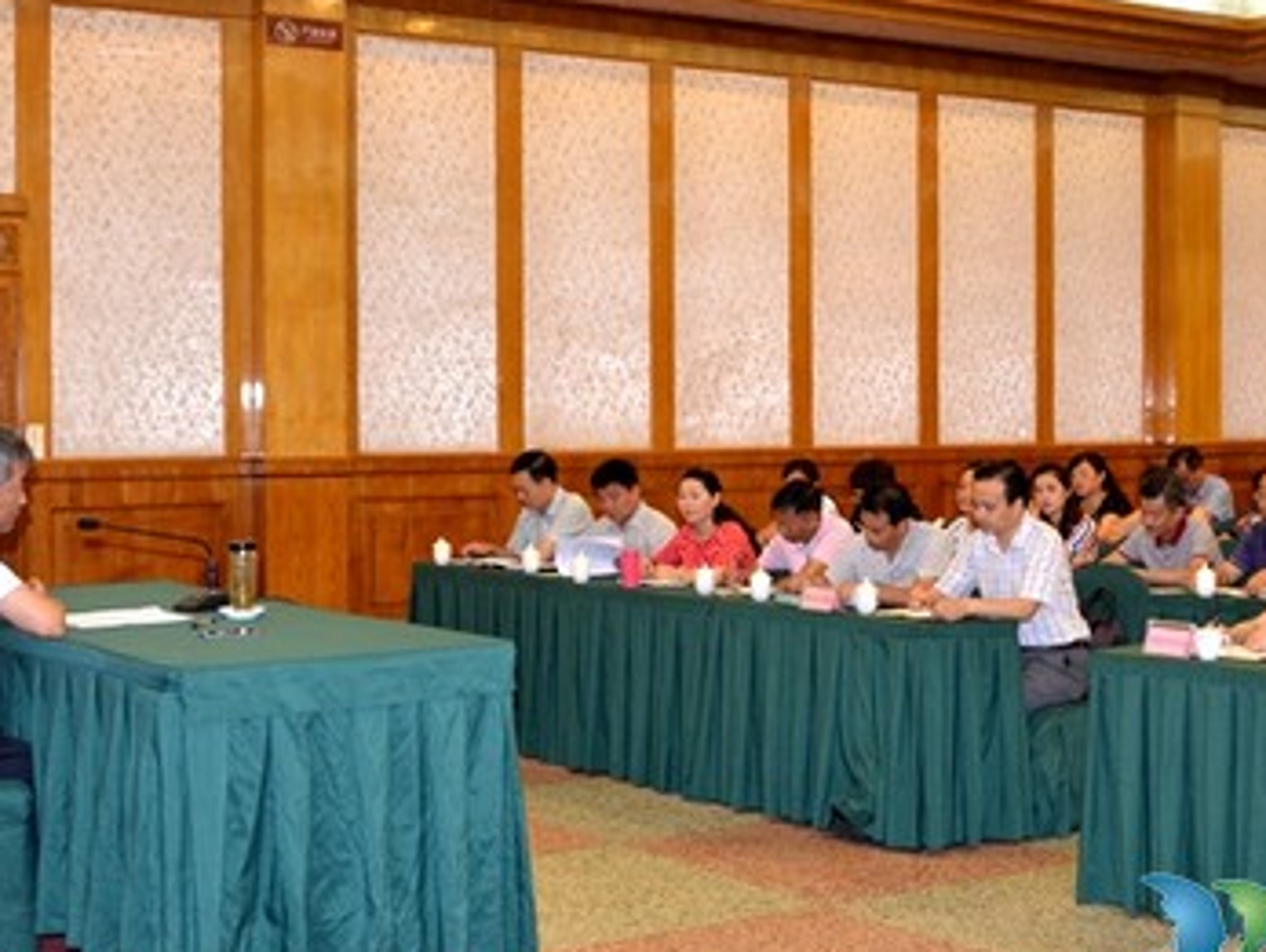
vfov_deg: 25.3
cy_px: 436
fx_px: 2123
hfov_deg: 33.2
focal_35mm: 58
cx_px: 700
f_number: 4.8
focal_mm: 28
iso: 640
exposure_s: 1/60
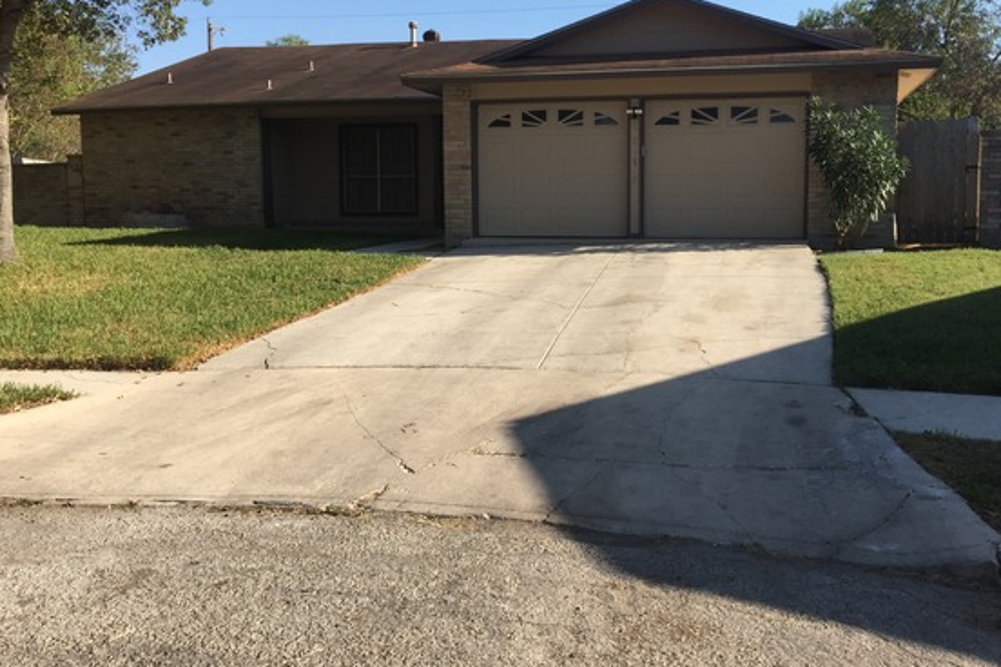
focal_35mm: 35
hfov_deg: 54.3
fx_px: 973
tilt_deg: -5.1
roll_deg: -0.7
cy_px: 283
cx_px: 566
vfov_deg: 37.8
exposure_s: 1/1319
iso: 32
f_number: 2.2
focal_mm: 4.15
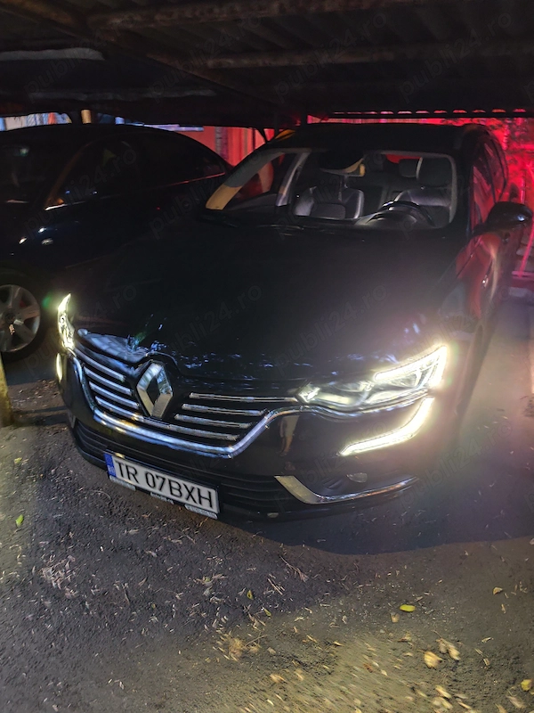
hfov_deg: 58.9
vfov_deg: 73.9
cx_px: 267
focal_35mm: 23
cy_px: 356
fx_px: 473
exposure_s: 1/6.25
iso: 8000
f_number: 1.65
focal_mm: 6.19
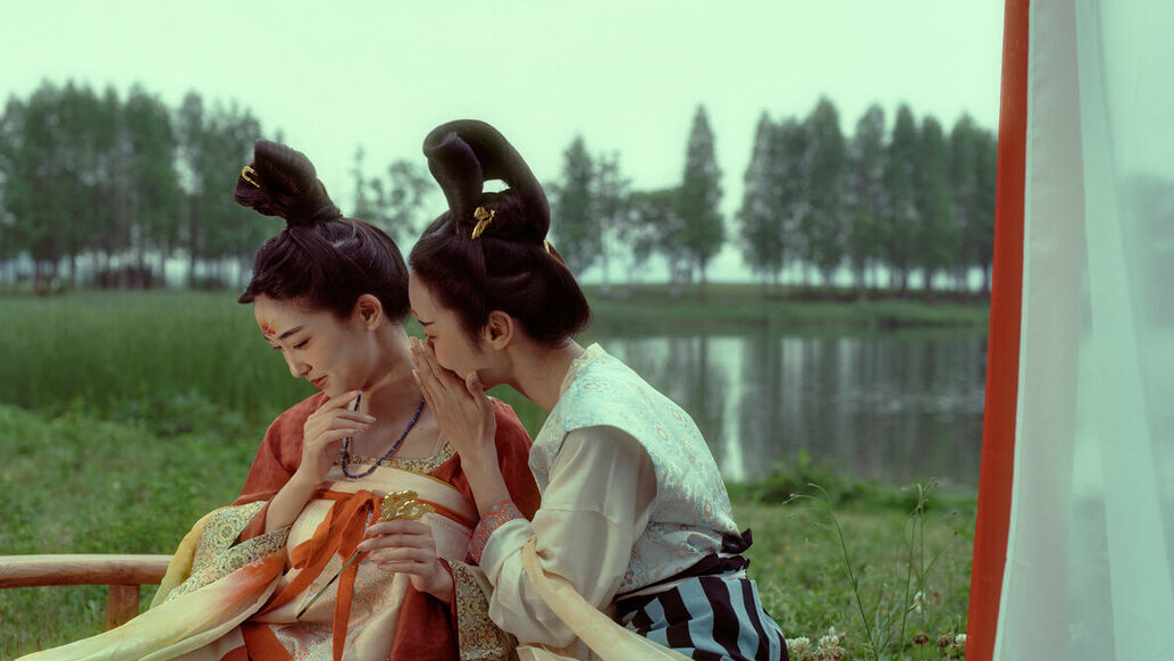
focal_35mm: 59
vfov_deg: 20.4
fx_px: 1837
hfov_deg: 35.4
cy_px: 344
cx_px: 588
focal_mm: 50
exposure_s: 1/640
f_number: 3.5
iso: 400
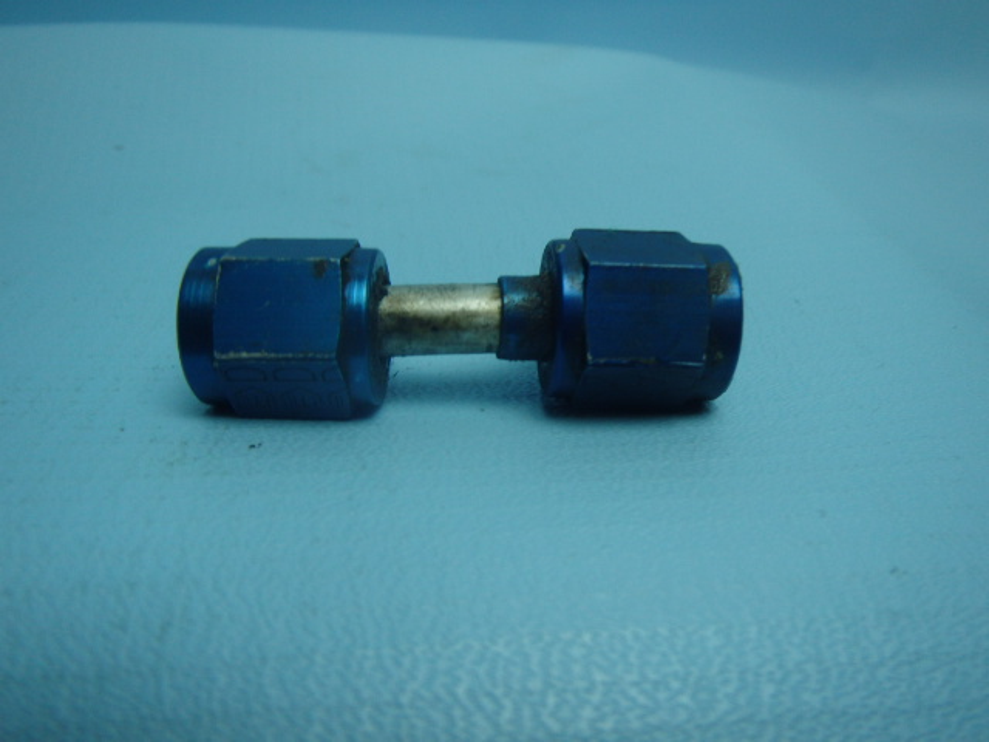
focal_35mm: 28
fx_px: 800
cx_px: 494
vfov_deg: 49.7
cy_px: 371
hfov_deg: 63.4
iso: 200
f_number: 3.9
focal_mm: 5
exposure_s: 1/50
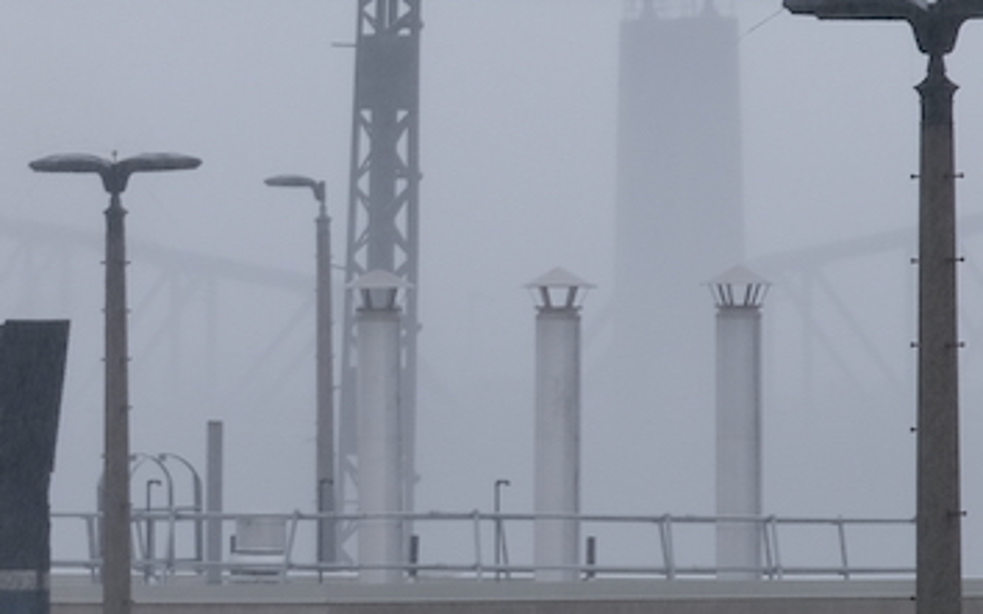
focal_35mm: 742
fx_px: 19872
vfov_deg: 1.8
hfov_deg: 2.8
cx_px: -400
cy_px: 586
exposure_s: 1/160
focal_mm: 110
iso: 200
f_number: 7.1
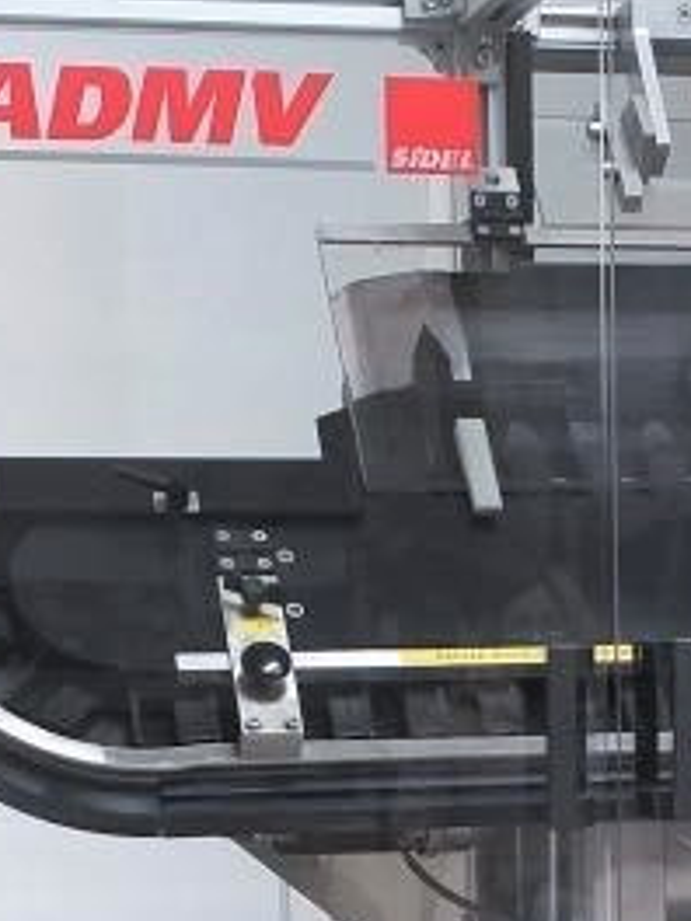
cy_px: 1078
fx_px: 2688
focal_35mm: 101
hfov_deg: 14.6
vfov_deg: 18.5
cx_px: 565
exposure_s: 1/50
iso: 100
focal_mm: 3.6
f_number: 1.9
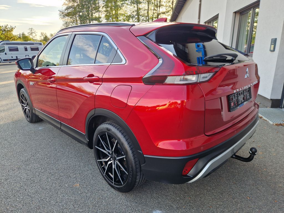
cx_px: 142
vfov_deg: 58.9
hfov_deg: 73.9
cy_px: 106
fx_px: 189
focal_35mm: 23
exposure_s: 1/180
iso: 50
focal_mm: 5.4
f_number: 1.8
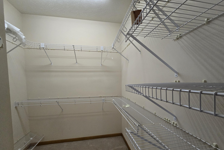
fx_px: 87
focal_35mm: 14
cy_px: 85
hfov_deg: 104.2
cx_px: 114
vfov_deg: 80.8
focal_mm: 2.2
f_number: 2.2
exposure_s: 1/60
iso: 640
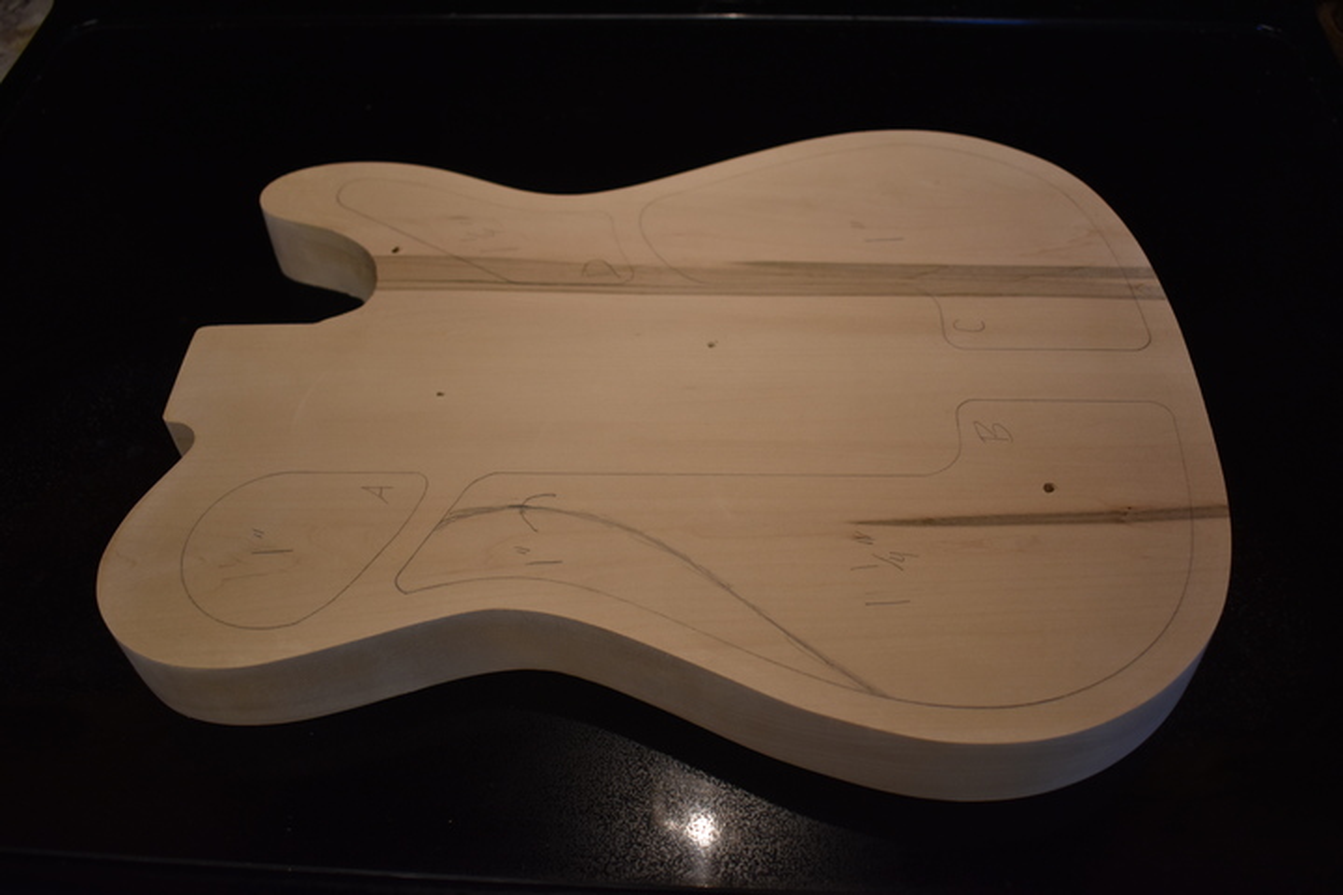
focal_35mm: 36
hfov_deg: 53.1
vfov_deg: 36.9
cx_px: 672
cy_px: 448
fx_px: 1343
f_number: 3.8
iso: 560
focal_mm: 24
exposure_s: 1/40
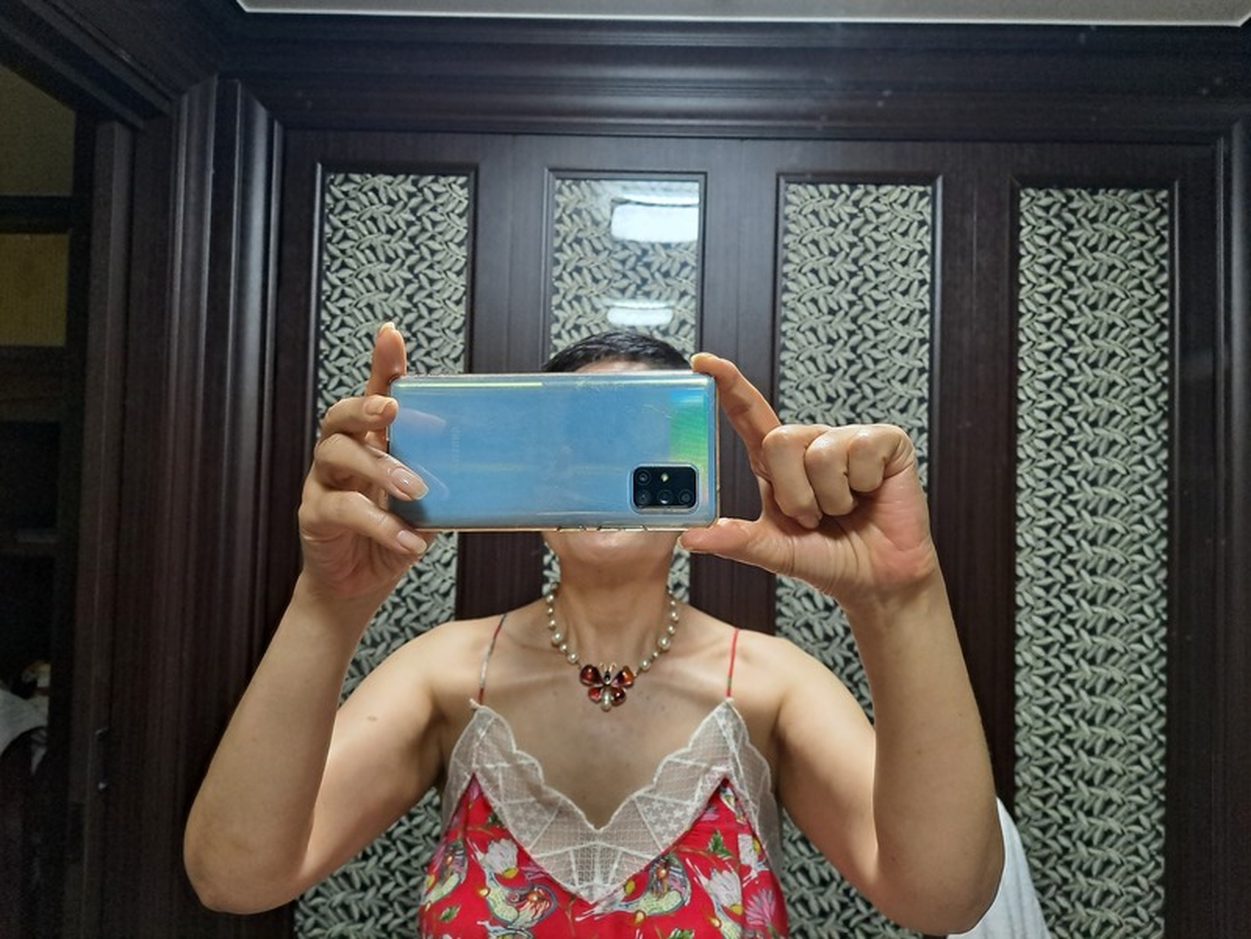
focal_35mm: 24
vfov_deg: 56.8
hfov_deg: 71.6
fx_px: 867
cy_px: 470
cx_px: 626
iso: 250
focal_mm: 5.23
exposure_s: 1/60
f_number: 1.8
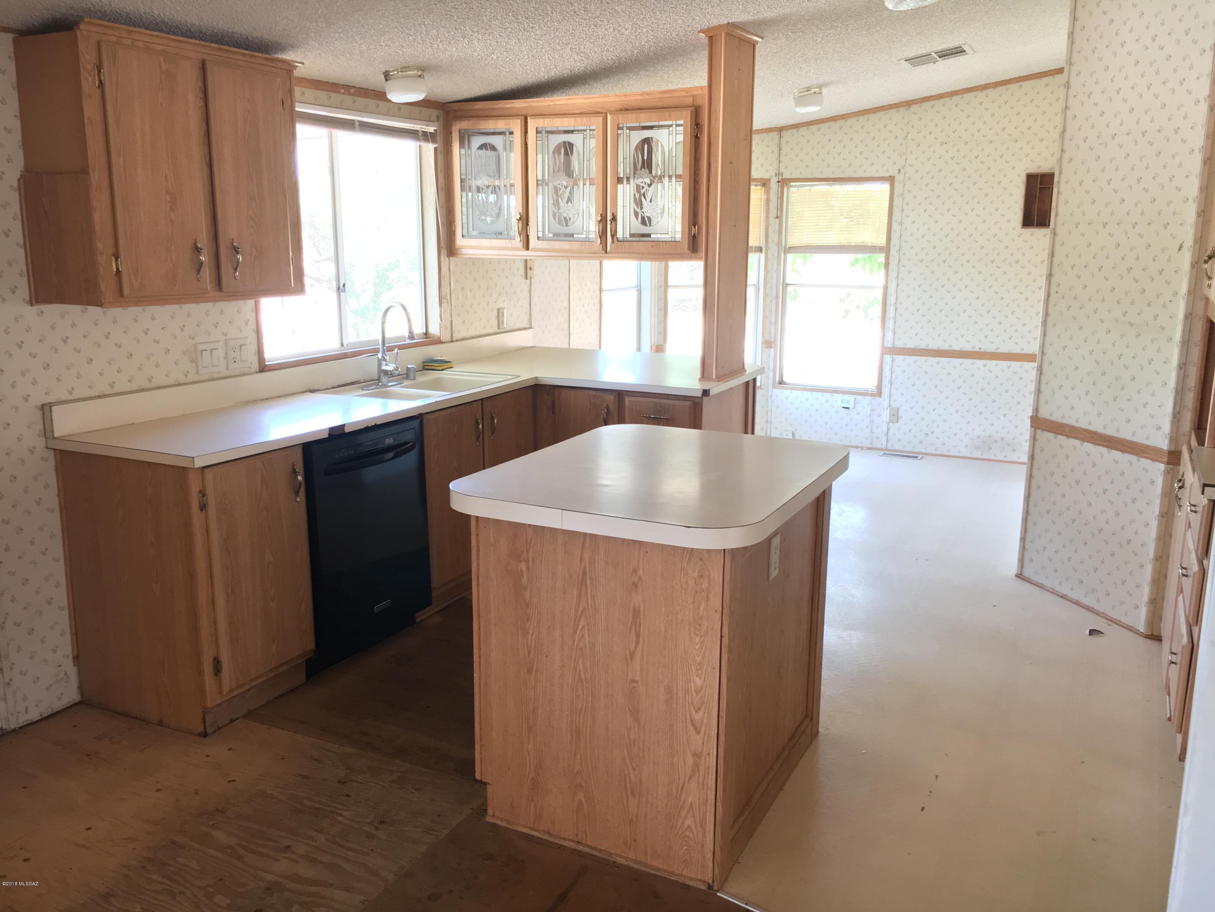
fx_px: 1018
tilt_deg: -12.7
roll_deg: +0.5
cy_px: 456
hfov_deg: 61.7
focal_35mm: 29
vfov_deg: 48.2
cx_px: 608
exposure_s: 1/30
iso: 50
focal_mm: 4.15
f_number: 2.2
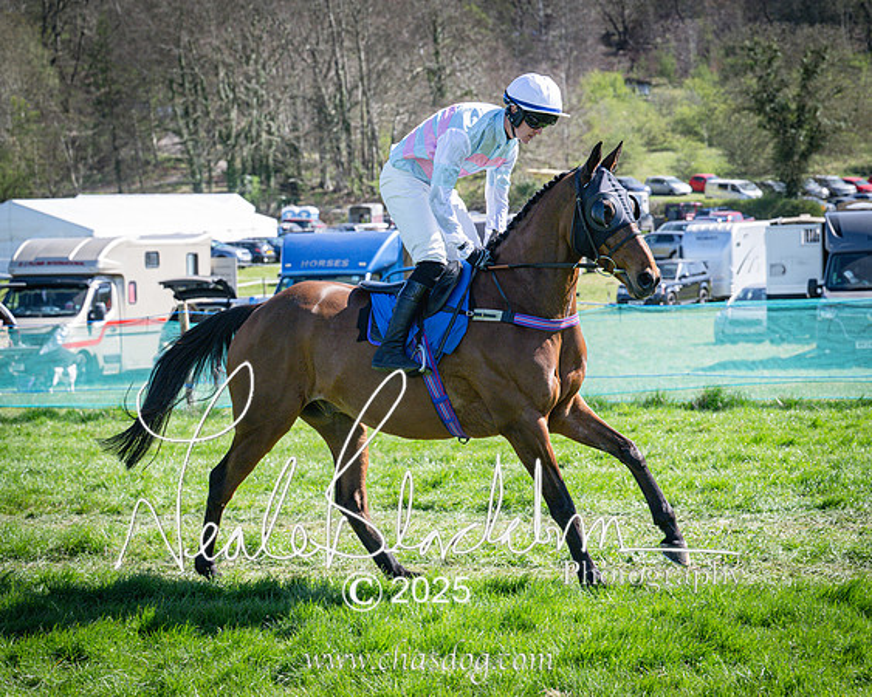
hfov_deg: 21.5
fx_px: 2297
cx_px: 480
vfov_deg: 17.2
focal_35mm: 89
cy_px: 371
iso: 450
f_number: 5
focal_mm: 70
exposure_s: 1/2000
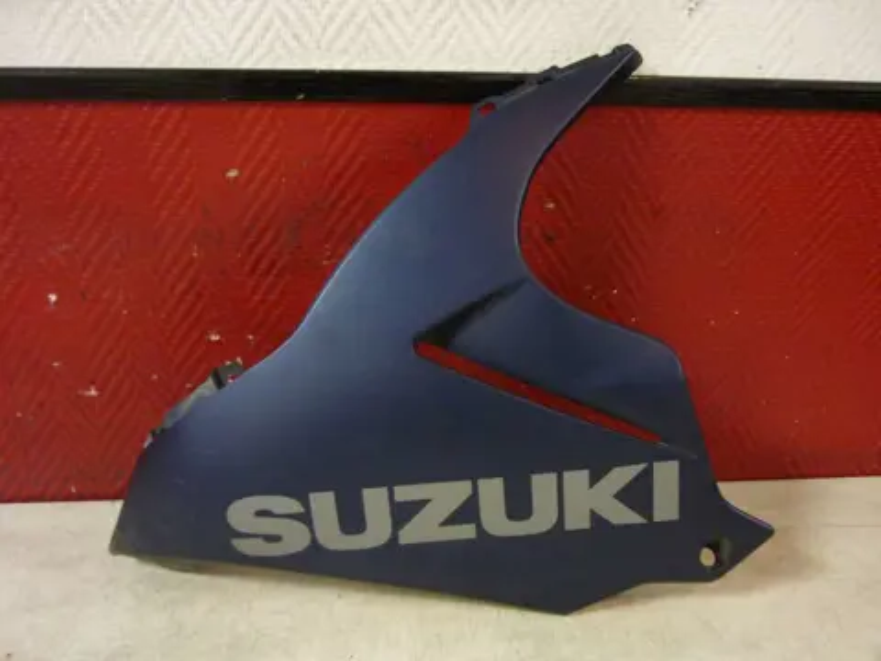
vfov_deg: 42.9
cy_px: 330
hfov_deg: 55.4
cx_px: 440
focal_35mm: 33
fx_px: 840
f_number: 2.8
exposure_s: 1/8
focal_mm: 5.5
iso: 400
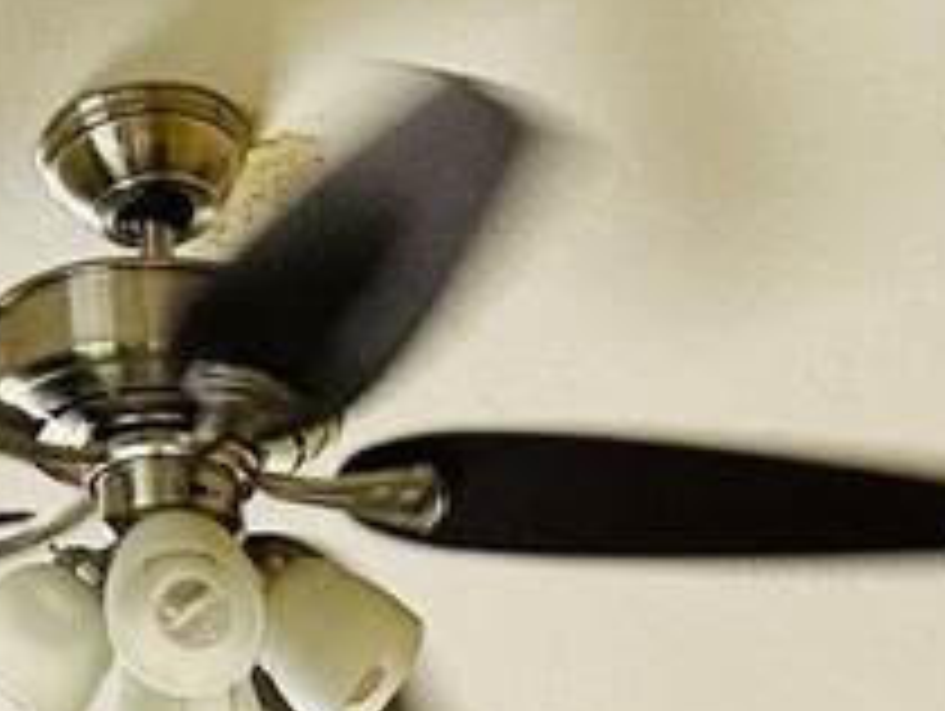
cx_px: 1080
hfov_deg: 13.2
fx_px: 3990
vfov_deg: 8.5
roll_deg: +2.0
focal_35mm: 146
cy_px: 2142
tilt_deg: +0.7
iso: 160
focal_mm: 6.86
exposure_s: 1/121
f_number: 1.78
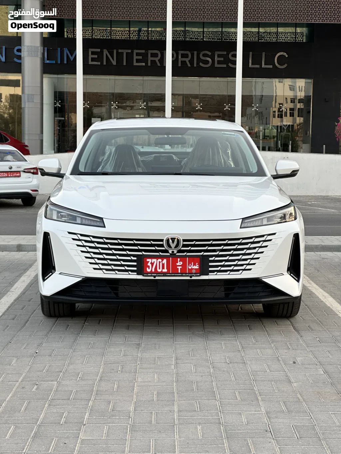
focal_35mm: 77
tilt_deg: -3.5
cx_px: 170
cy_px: 227
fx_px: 1011
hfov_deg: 19.1
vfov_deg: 25.3
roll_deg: -1.7
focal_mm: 9
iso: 40
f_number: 2.8
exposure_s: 1/99
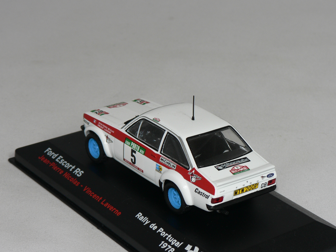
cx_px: 189
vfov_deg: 13.8
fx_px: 1039
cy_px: 142
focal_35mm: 107
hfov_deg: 18.4
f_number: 4
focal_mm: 15.5
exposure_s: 1/60
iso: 80
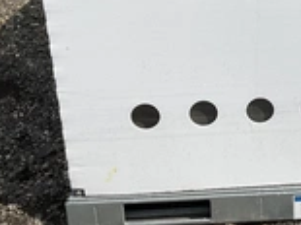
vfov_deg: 19.5
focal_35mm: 75
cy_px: 70
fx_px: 652
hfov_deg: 24.8
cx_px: 299
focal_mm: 3
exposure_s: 1/4065
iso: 25
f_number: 1.8
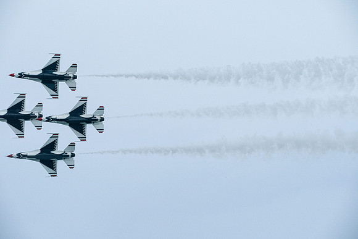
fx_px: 3979
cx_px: 179
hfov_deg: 5.2
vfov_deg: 3.4
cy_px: 120
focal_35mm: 400
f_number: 25
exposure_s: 1/1600
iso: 640
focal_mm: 400
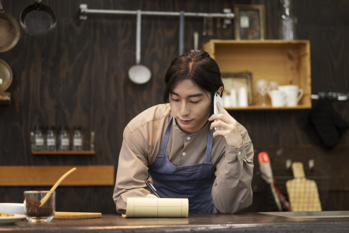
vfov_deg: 15.0
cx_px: 184
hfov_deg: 22.4
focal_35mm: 91
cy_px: 122
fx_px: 882
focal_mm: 85
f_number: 1.8
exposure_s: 1/250
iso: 640
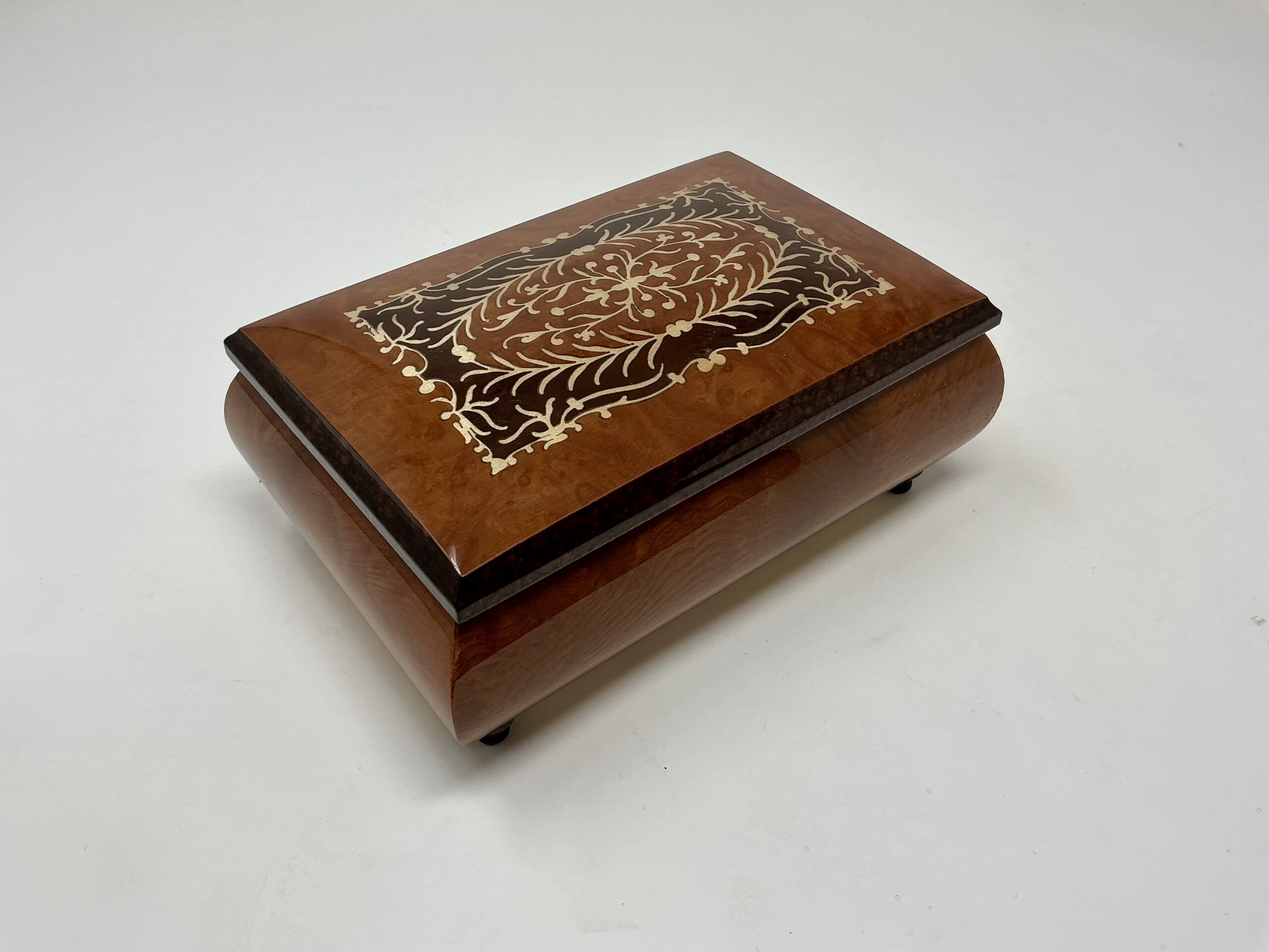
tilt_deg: -44.3
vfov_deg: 48.2
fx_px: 1063
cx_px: 634
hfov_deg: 61.7
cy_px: 476
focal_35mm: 29
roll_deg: -1.1
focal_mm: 3
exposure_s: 1/139
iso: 16
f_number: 1.8
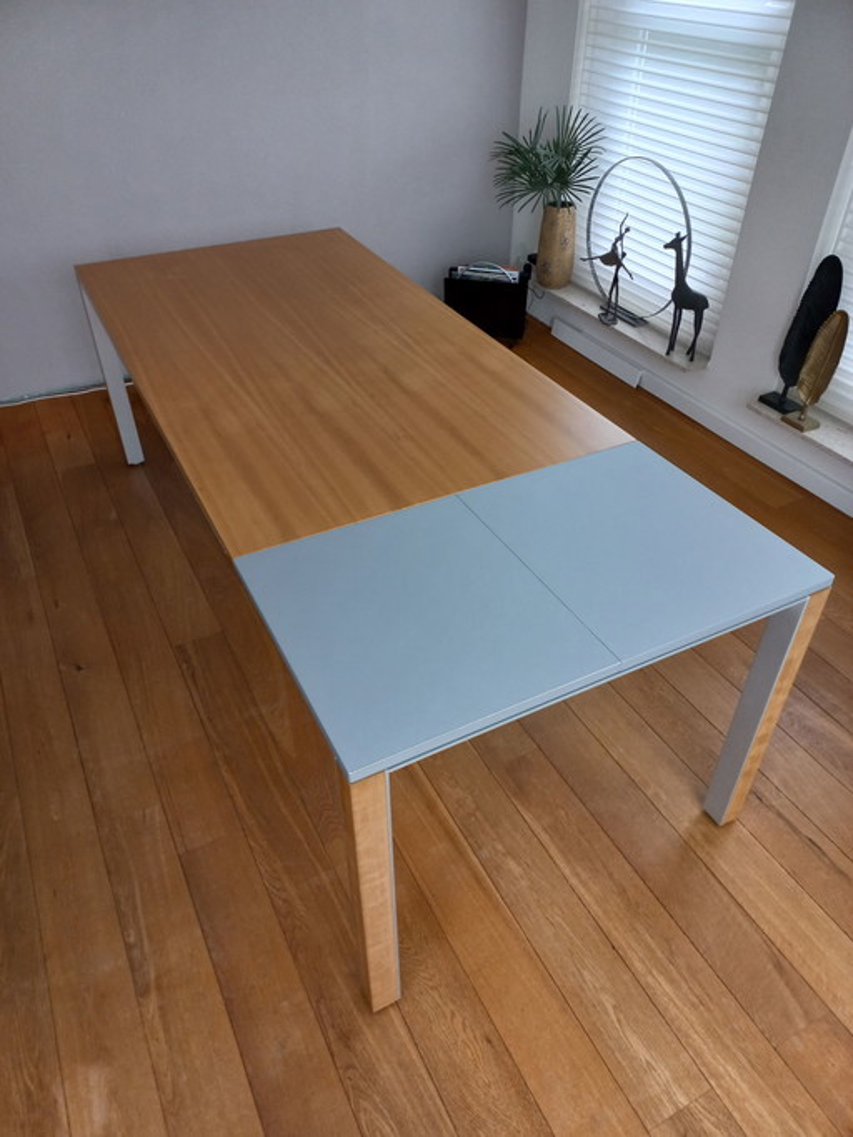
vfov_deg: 69.4
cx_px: 426
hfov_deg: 54.9
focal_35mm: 25
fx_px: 822
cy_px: 568
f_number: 1.8
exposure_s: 1/50
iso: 200
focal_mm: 4.6
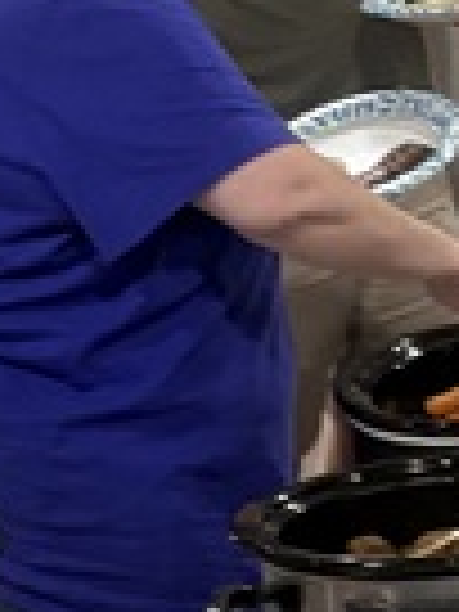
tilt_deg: -7.4
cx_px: 274
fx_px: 3465
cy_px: 234
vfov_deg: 10.1
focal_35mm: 196
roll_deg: +4.7
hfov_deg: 7.6
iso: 200
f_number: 1.6
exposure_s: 1/60
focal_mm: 5.96
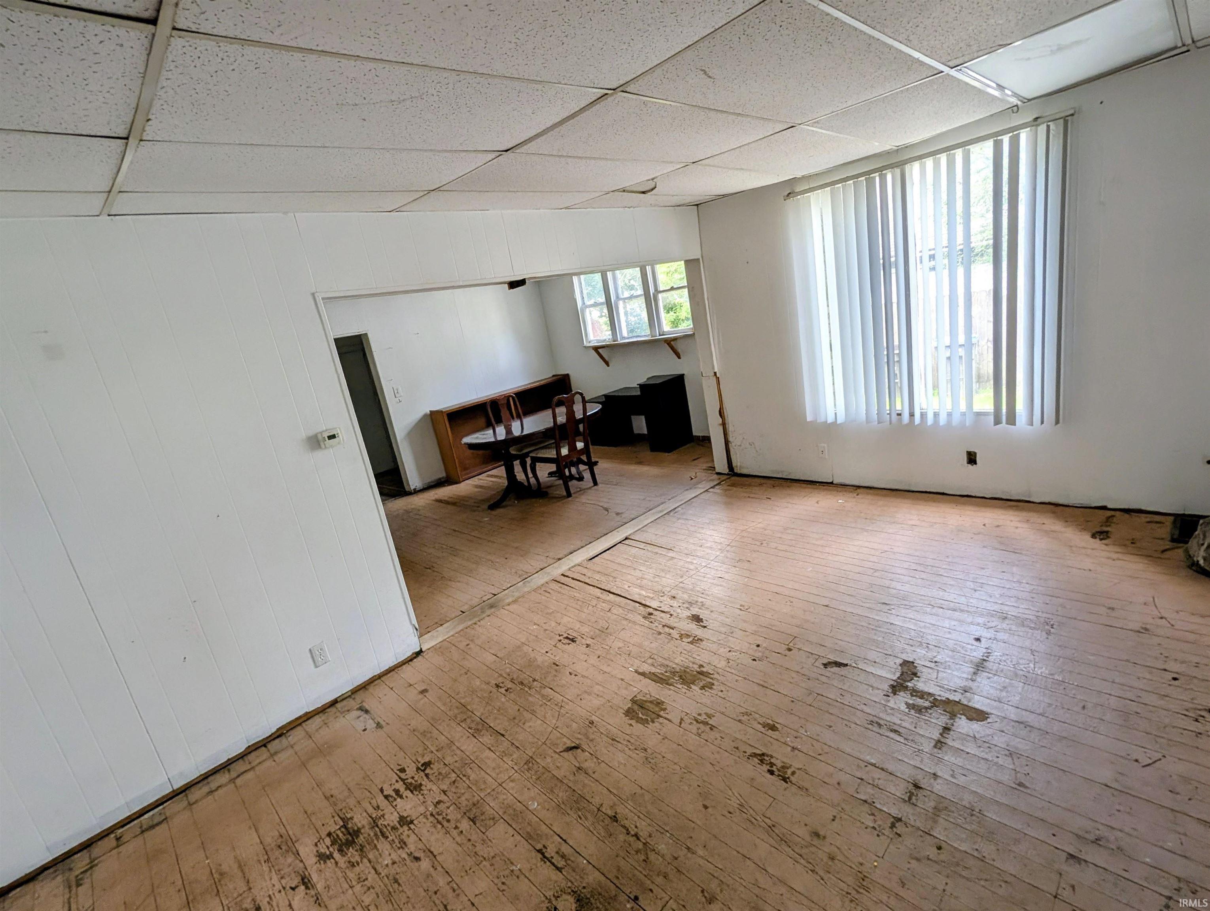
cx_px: 605
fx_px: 420
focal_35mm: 12
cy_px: 456
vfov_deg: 94.6
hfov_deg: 110.5
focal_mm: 2.02
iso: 79
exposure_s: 1/114
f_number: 1.7
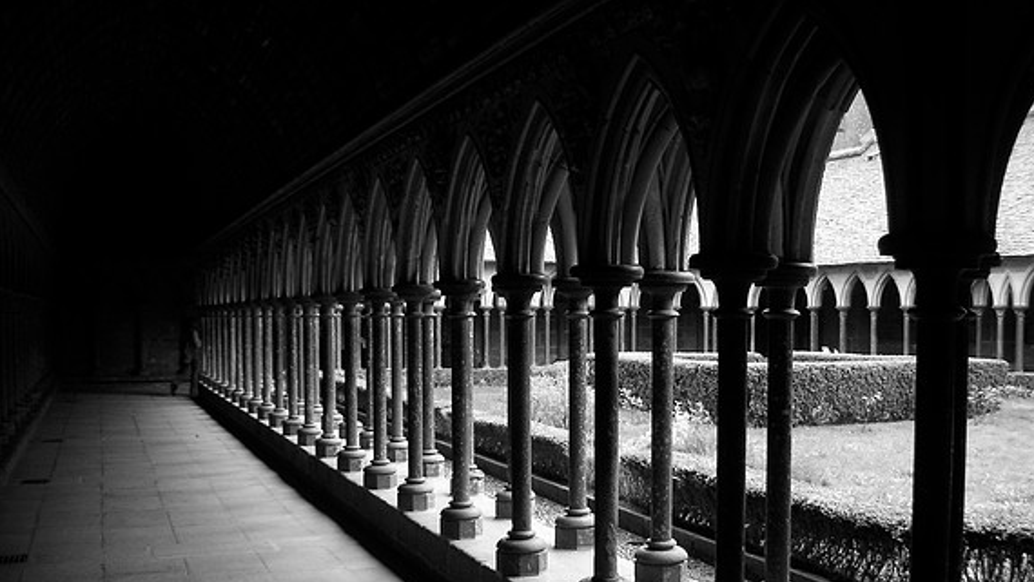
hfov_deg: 49.4
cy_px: 373
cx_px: 524
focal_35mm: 41
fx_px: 1124
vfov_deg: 28.9
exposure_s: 1/60
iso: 50
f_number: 2.8
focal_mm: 5.7
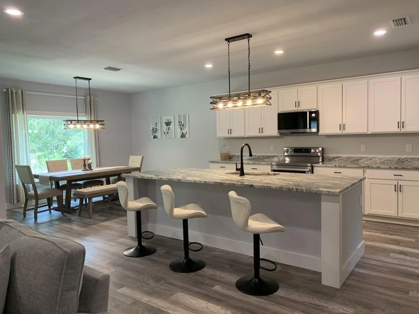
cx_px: 210
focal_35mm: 26
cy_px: 157
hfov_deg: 67.3
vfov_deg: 53.1
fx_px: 315
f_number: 1.8
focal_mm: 4.25
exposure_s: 1/60
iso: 100
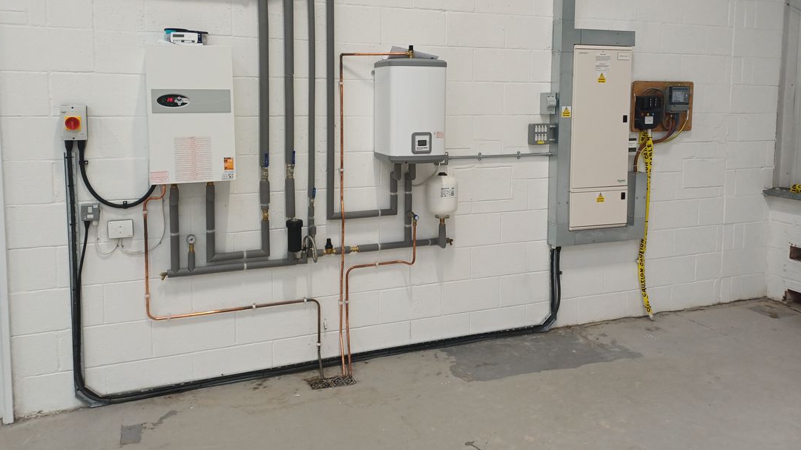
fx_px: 595
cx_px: 393
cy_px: 156
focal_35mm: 28
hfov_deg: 67.9
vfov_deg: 41.0
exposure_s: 1/50
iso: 64
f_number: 1.8
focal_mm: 4.65
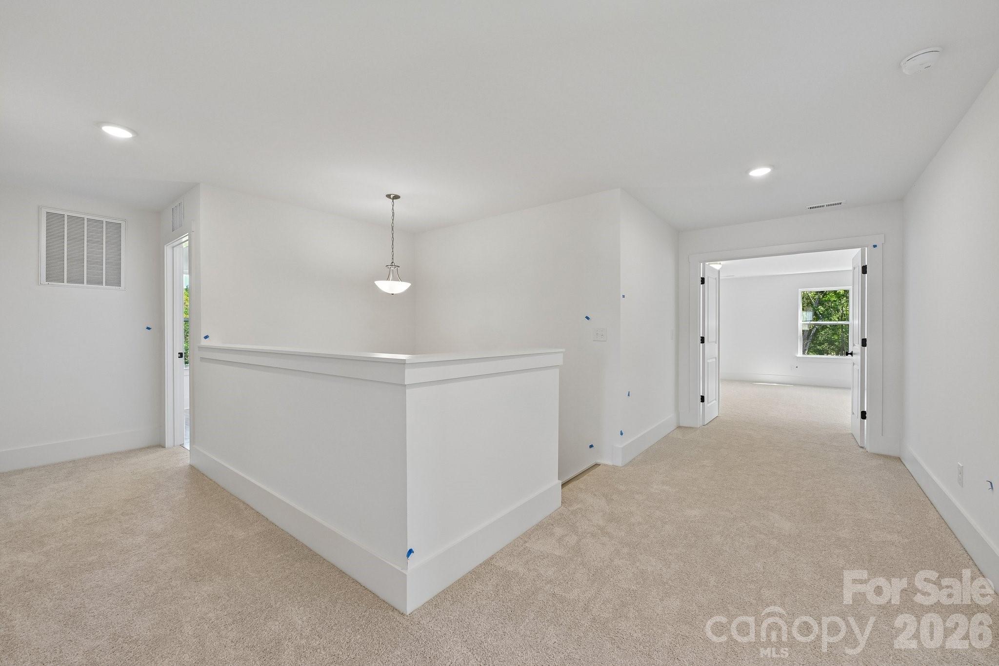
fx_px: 388
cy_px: 333
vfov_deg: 81.2
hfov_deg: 104.3
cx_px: 500
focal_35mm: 14
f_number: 8
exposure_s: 1/15
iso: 250
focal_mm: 14
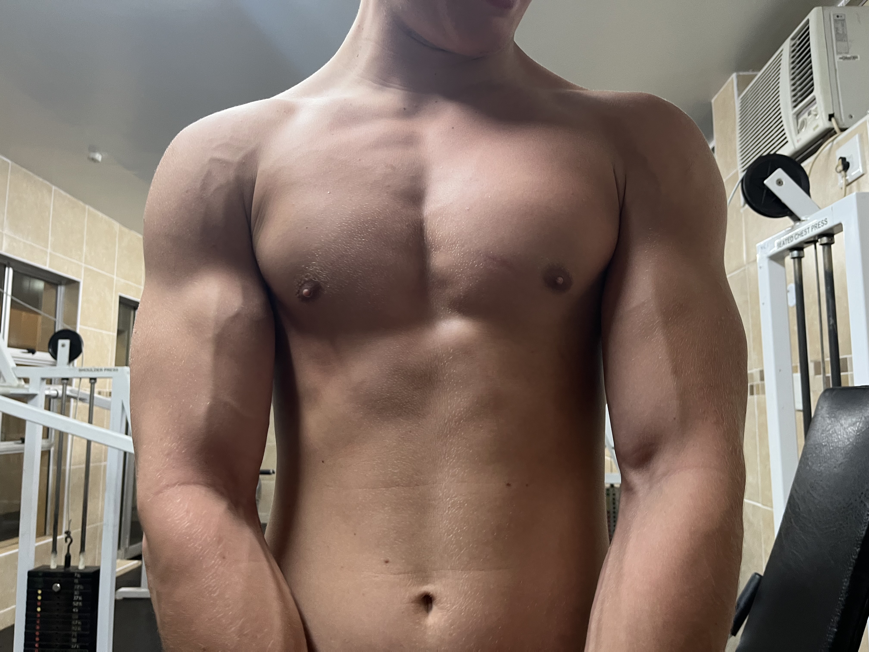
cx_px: 434
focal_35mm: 26
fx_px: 653
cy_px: 326
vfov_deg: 53.1
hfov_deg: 67.3
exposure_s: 1/50
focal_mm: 5.1
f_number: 1.6
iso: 160
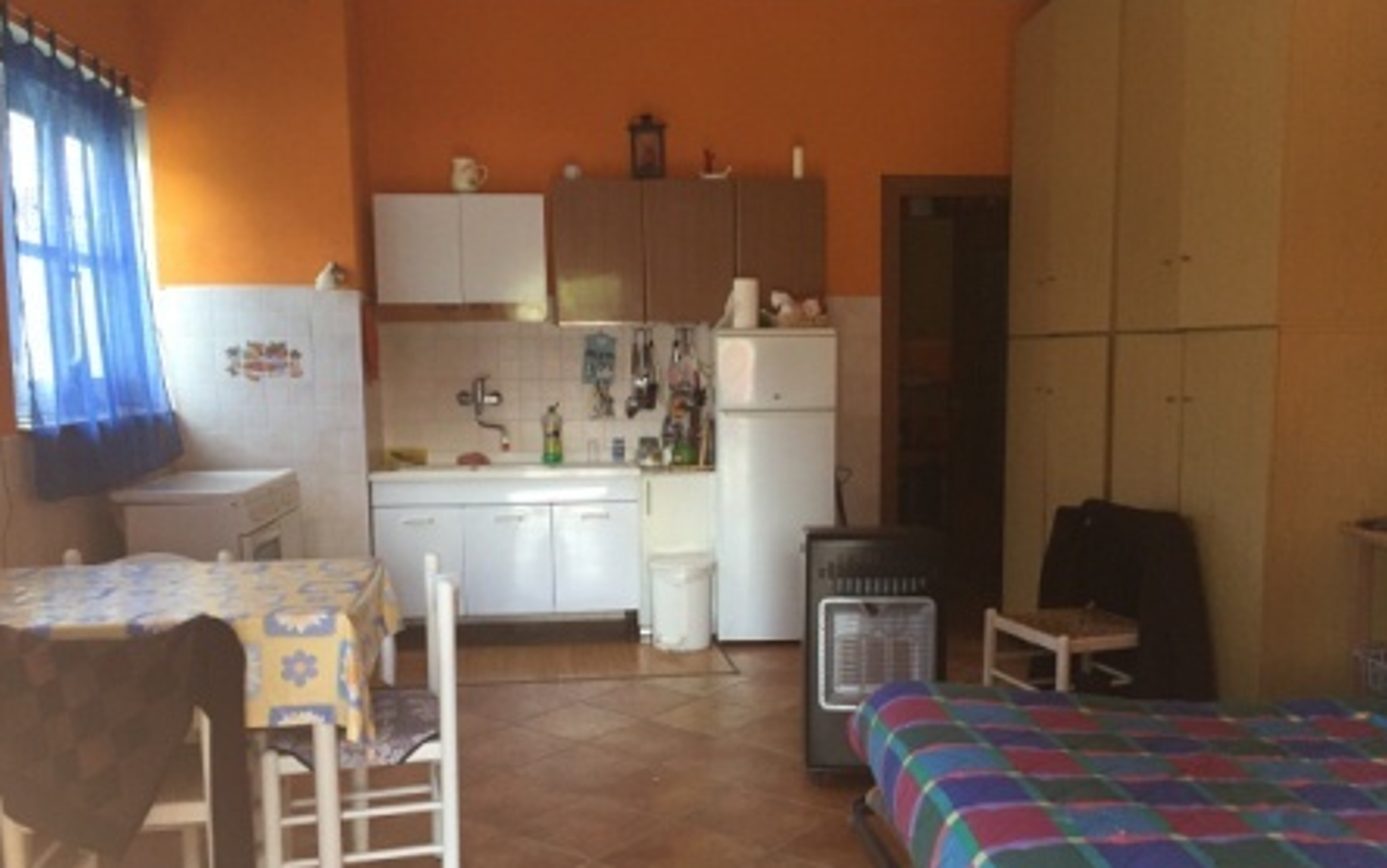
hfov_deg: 61.2
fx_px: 1172
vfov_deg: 40.6
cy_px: 487
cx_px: 690
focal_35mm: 31
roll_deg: +0.1
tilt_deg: -7.4
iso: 50
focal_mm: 4.15
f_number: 2.2
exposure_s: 1/30
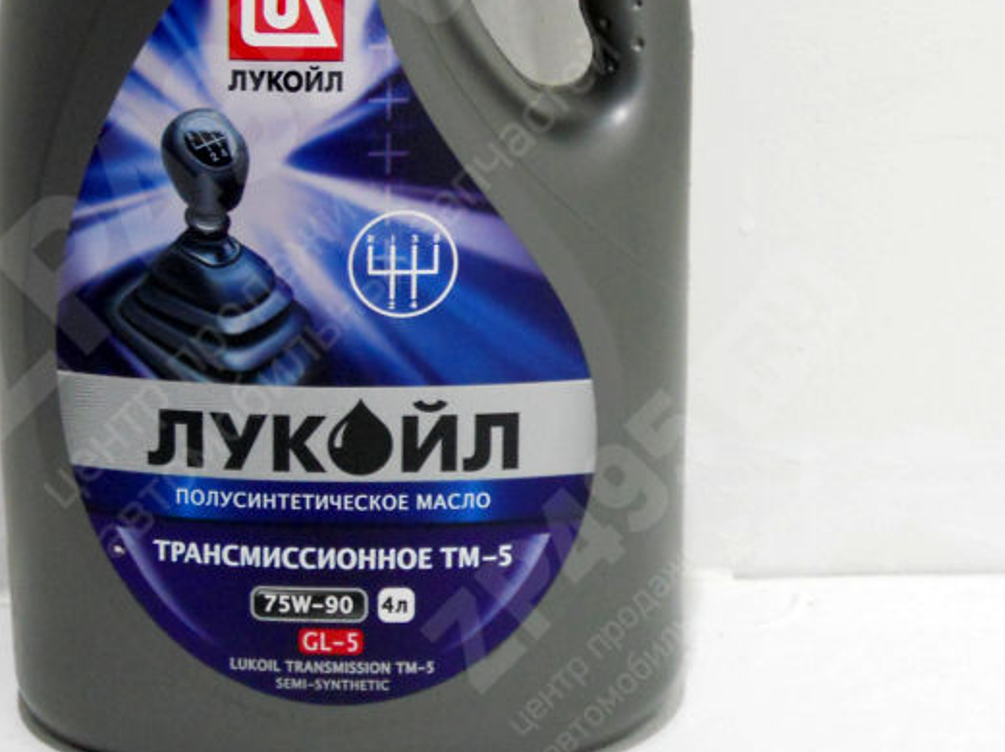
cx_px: 268
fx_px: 2118
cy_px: 129
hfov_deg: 26.4
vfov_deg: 19.9
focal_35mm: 73
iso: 320
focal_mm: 6.9
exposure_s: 1/30
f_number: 3.9
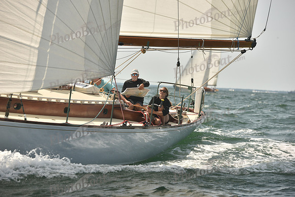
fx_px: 1147
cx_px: 148
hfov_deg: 14.7
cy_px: 98
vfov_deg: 9.8
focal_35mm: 140
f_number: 5.6
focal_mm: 140
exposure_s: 1/1250
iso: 320
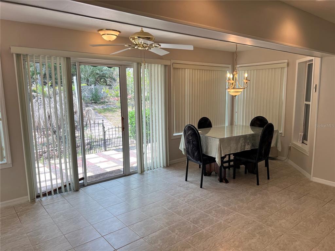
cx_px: 168
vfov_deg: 53.1
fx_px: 252
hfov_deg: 67.3
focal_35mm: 26
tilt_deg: -9.5
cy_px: 126
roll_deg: +1.0
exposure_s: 1/333
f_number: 1.5
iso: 50
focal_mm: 5.7
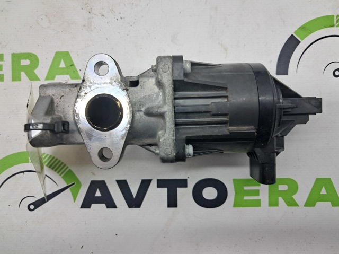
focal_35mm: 27
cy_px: 127
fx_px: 264
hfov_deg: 65.4
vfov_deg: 51.3
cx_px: 170
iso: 50
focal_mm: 4
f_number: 1.8
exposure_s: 1/50
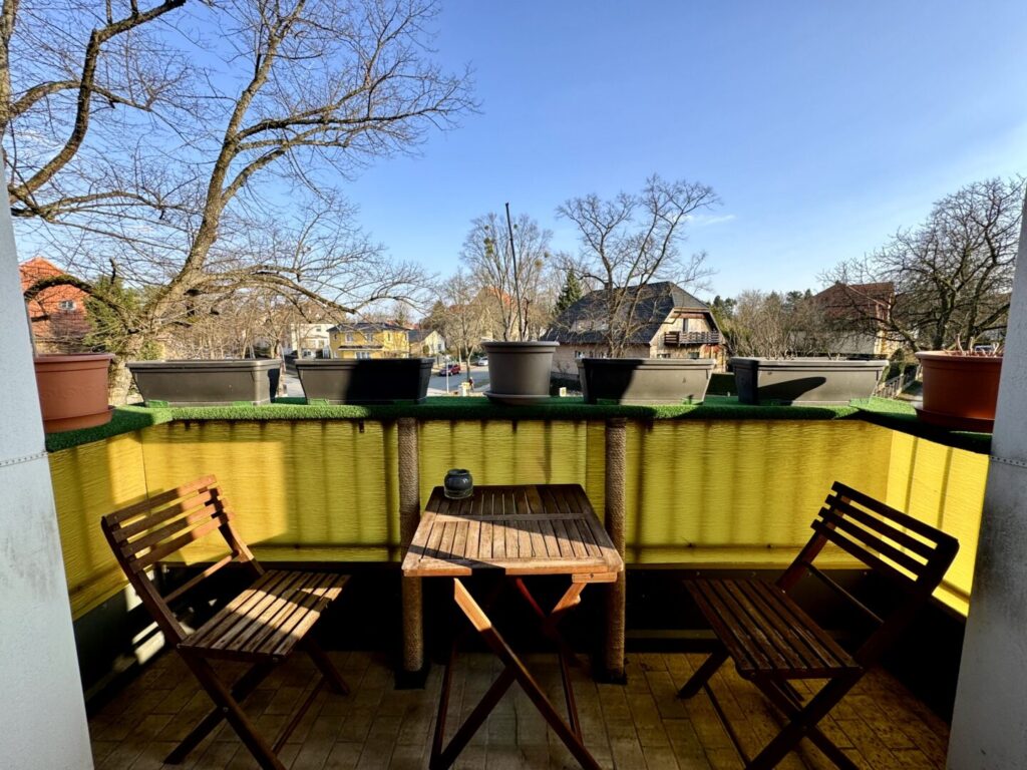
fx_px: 415
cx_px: 514
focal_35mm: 14
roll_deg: +0.4
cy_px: 385
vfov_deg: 85.7
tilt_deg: -6.9
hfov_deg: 102.1
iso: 50
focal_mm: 2.22
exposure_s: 1/561
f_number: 2.2
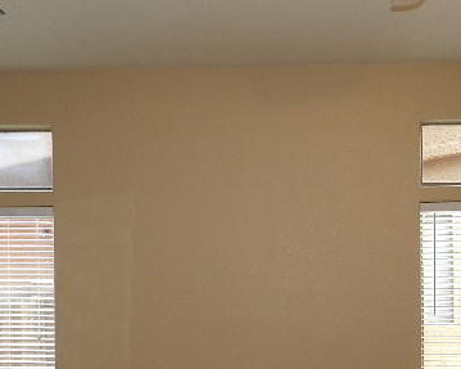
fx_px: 546
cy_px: 276
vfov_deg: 36.5
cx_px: 281
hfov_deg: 45.5
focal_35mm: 40
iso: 160
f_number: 3.4
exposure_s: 1/30
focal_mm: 4
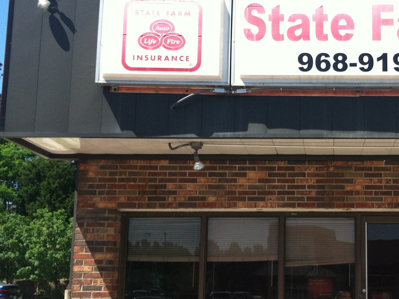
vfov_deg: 20.7
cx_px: 348
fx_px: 818
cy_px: 147
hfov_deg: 26.6
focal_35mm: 71
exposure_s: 1/612
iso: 80
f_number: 2.8
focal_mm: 3.85
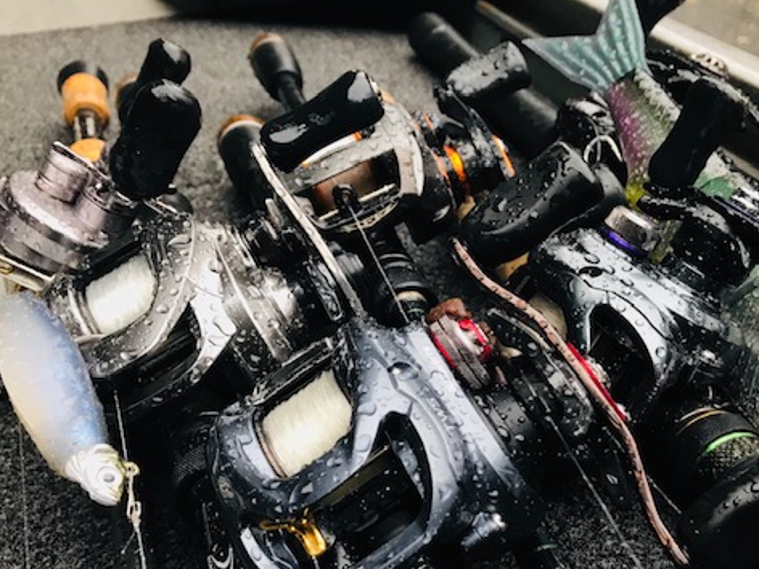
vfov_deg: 37.6
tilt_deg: -36.5
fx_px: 833
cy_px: 342
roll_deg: +2.1
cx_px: 466
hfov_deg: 48.6
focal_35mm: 38
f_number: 1.8
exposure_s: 1/30
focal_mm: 3.99
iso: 25
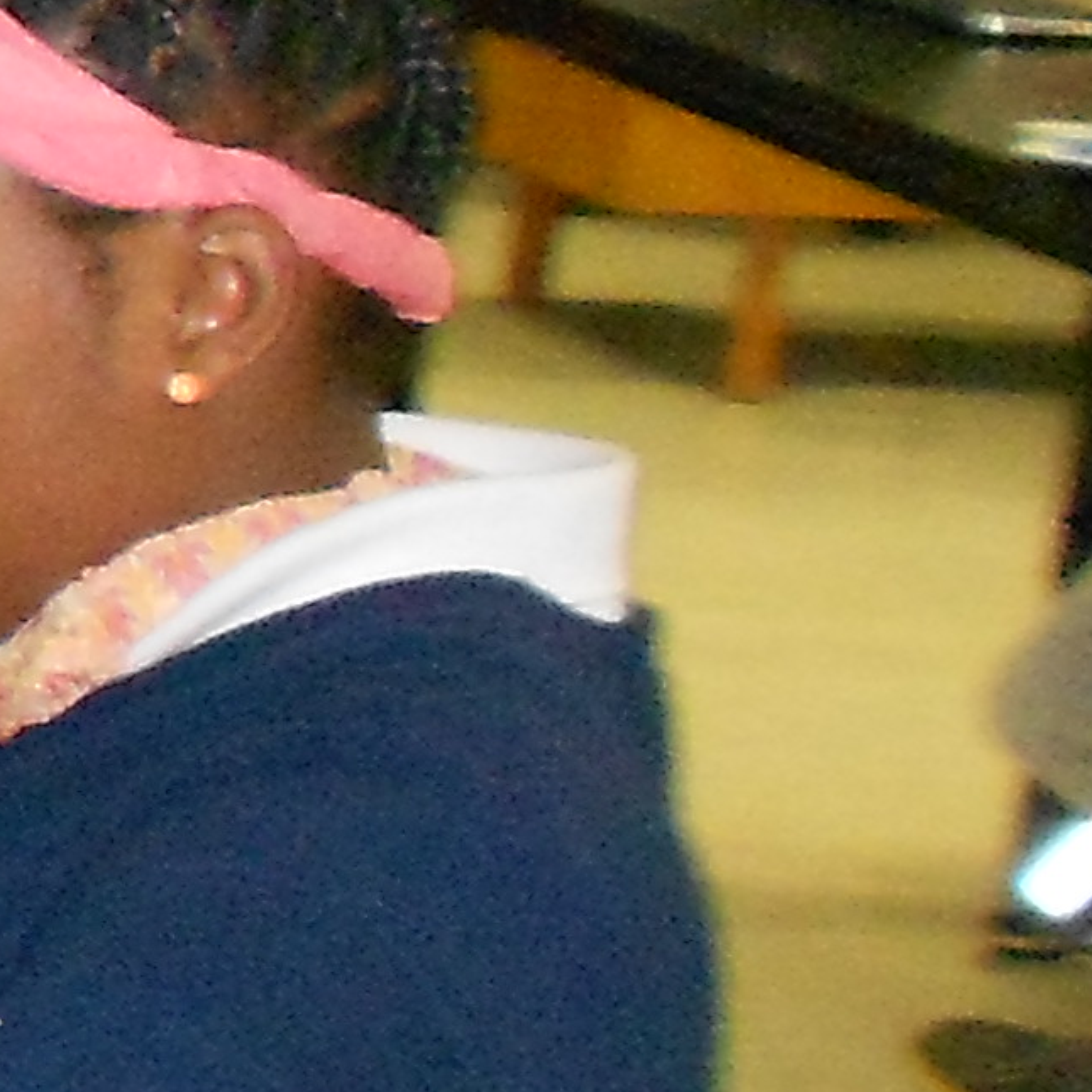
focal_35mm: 154
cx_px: -2514
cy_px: 288
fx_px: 5496
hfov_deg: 8.7
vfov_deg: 11.3
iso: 400
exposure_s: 1/25
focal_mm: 4.6
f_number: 3.2
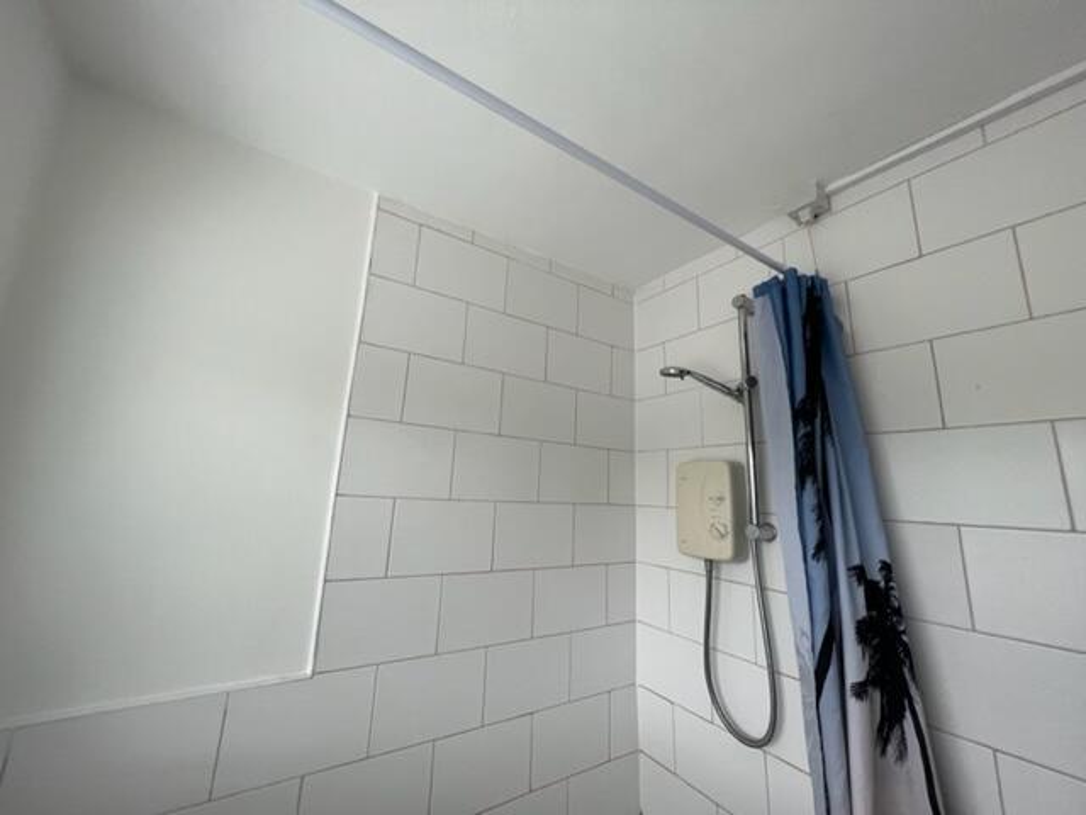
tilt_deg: +11.3
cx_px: 543
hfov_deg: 106.2
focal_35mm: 13
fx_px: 408
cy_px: 408
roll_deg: -2.6
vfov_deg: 89.9
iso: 64
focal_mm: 1.57
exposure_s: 1/99
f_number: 1.8
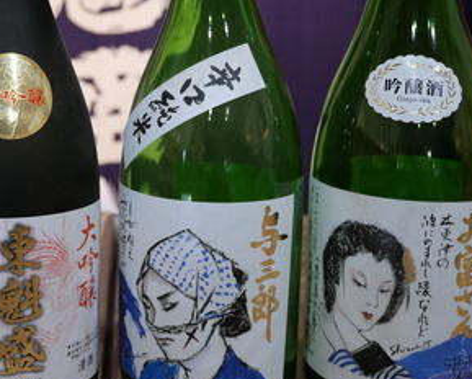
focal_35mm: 51
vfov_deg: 29.4
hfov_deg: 35.5
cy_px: 110
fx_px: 713
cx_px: 96
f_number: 3.5
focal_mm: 12
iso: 800
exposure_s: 1/60
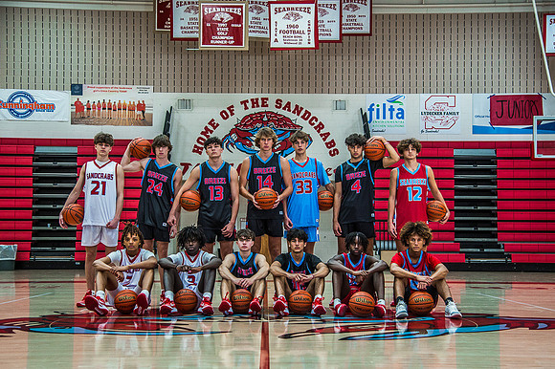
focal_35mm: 53
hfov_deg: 37.6
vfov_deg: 25.5
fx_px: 816
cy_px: 204
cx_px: 278
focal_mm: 48
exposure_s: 1/250
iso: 800
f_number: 4
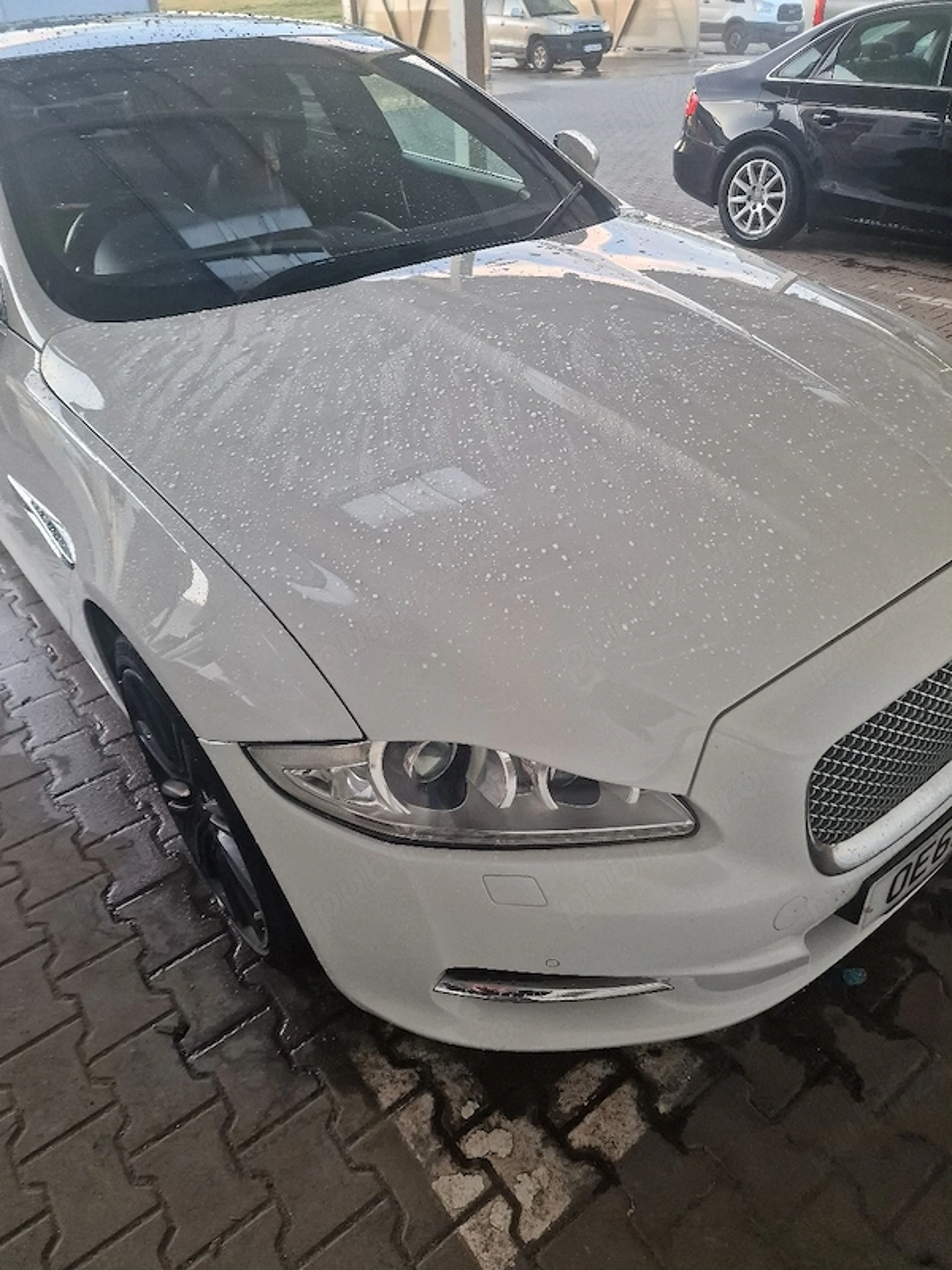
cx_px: 476
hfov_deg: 58.9
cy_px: 635
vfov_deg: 73.9
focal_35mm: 23
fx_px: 843
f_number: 1.8
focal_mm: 6.4
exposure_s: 1/100
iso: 200
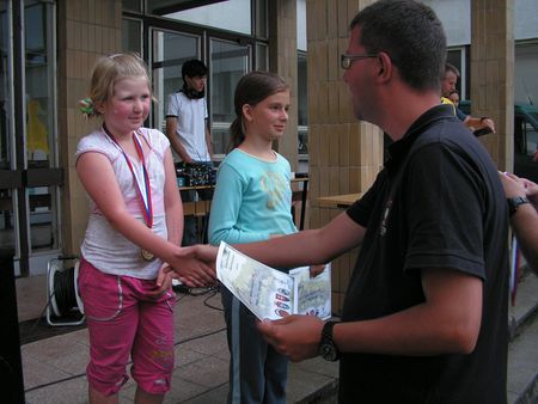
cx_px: 269
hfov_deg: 51.3
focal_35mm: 36
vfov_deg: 39.7
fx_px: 560
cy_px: 202
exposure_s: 1/125
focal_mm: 6
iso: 50
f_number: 3.2
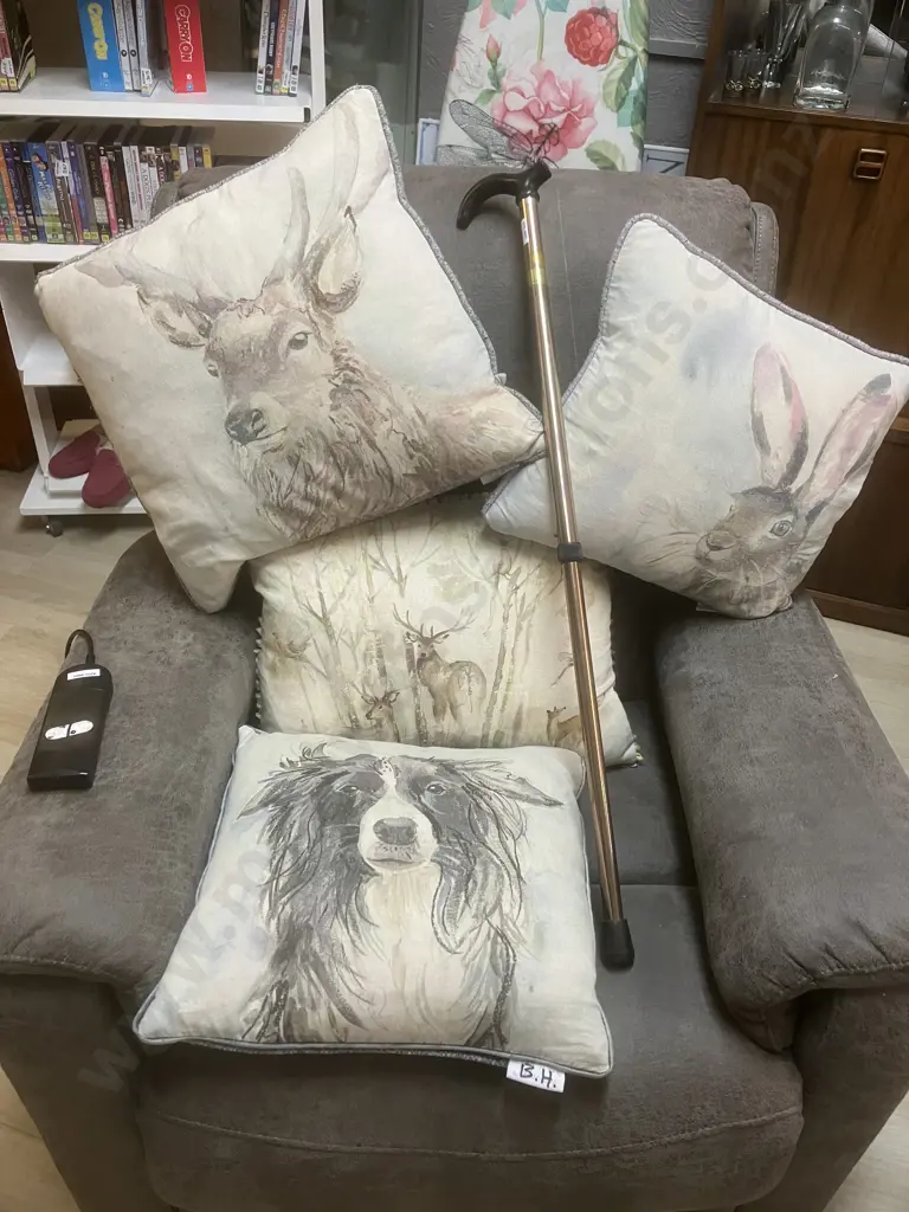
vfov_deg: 63.4
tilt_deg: -36.5
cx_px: 454
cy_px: 606
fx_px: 980
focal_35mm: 28
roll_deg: -3.4
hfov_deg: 49.7
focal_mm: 3.99
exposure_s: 1/50
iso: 100
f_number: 1.8
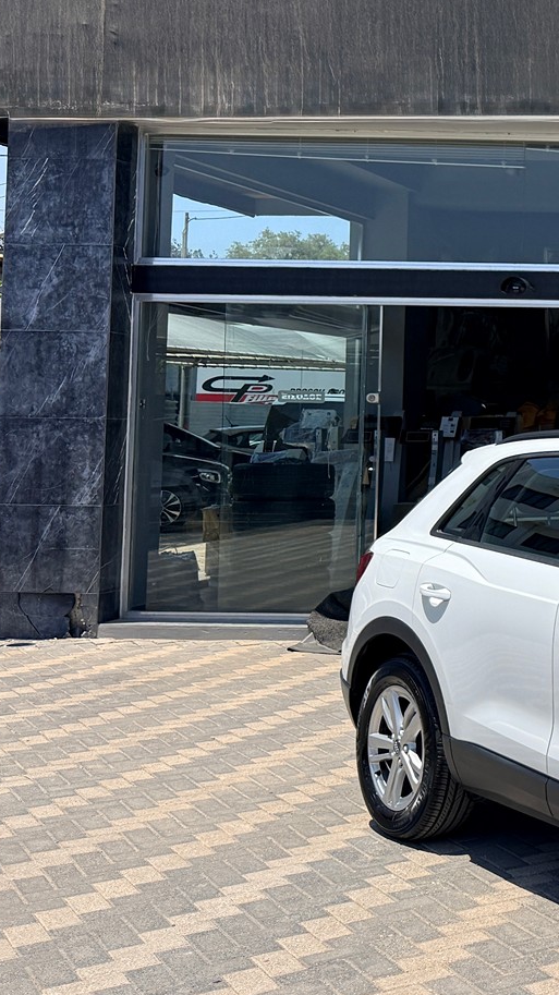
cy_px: 360
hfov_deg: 18.0
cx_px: 960
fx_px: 1451
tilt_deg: +2.3
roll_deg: -1.7
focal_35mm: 55
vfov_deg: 37.6
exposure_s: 1/6711
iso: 125
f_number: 1.78
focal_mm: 6.76
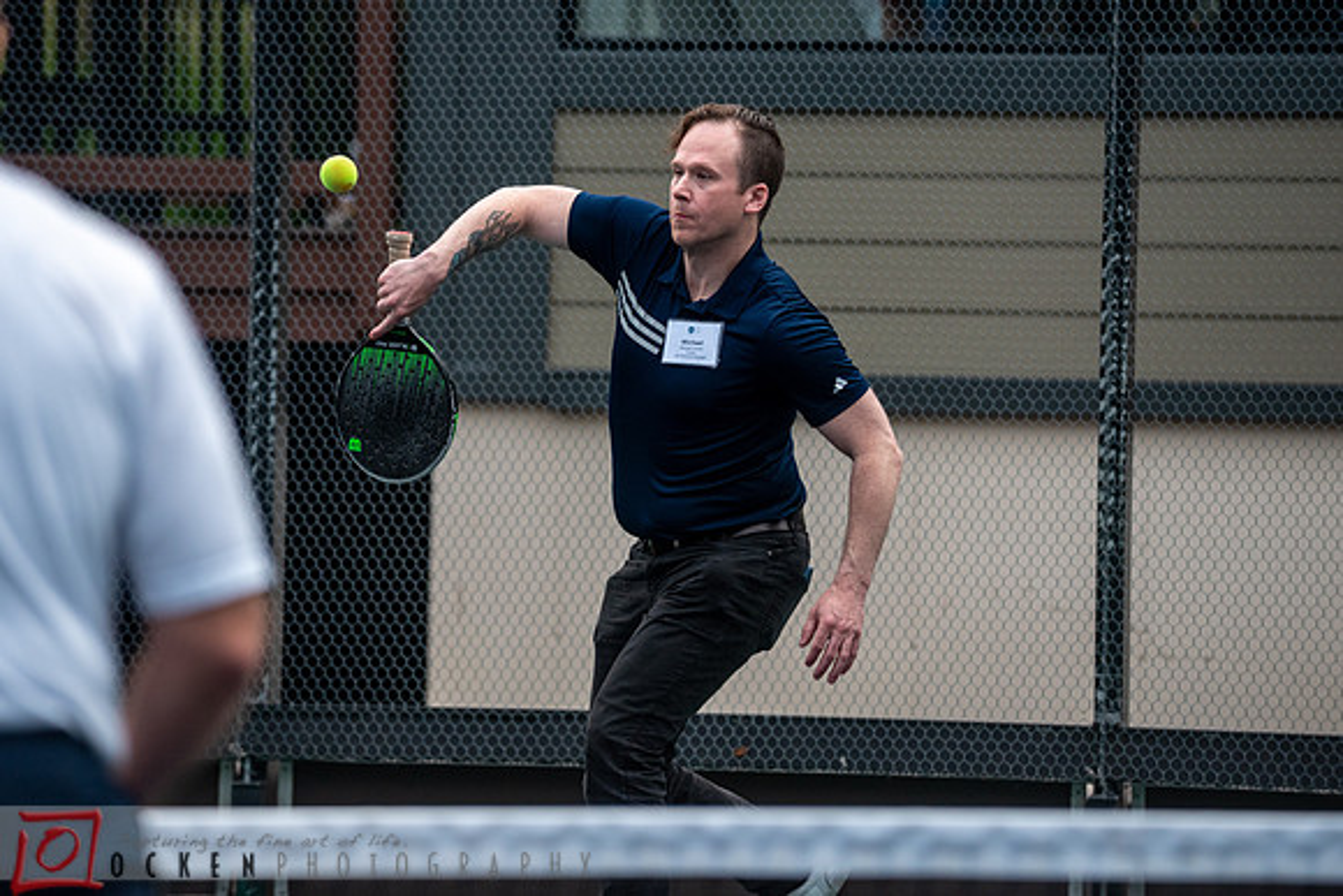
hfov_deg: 9.5
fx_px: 8073
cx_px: 647
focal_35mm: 216
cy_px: 386
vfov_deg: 6.4
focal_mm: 190
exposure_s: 1/800
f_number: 3.2
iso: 800
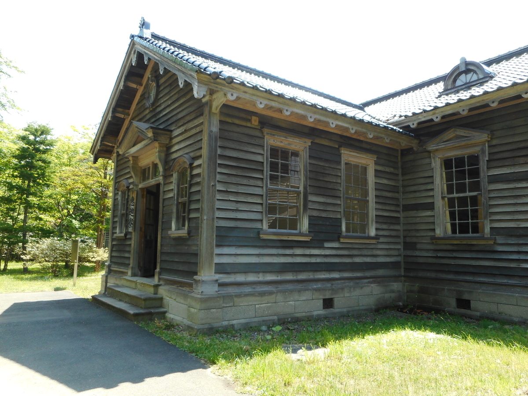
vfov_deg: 54.9
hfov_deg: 69.4
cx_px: 264
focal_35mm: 25
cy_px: 198
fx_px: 381
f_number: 3.7
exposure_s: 1/125
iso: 80
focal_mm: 4.5
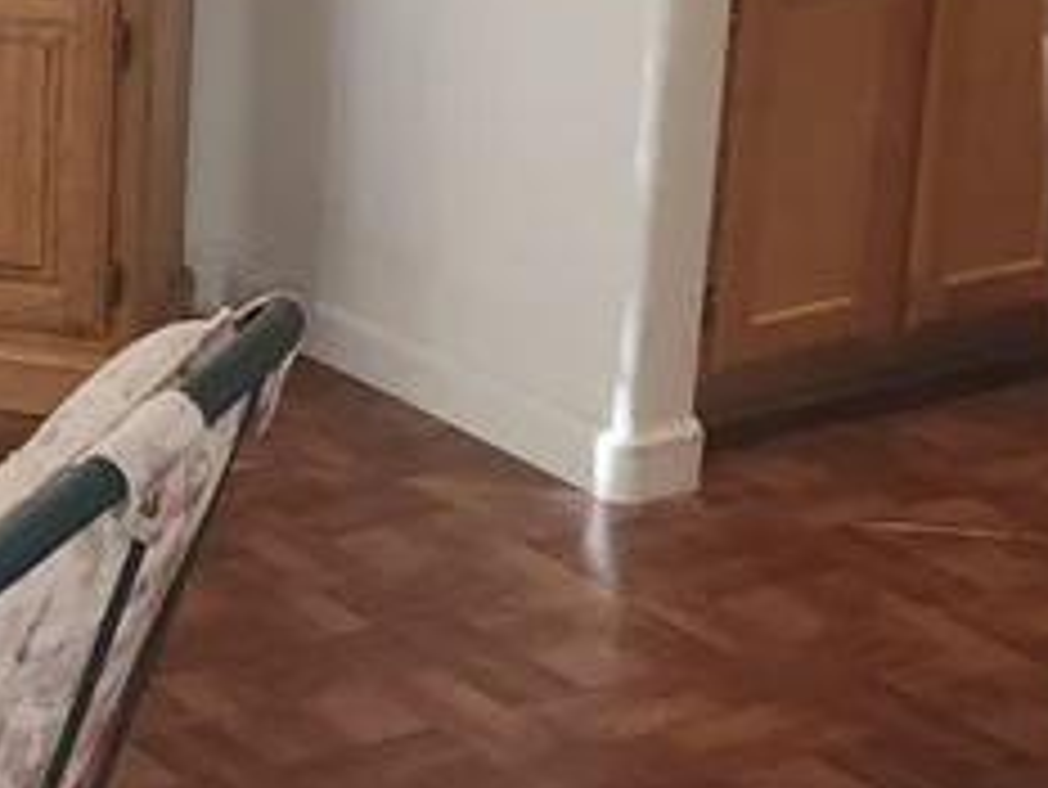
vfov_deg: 14.3
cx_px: -409
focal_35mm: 101
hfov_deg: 17.9
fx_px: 3059
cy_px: -131
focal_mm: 6.4
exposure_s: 1/60
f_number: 1.8
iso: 125
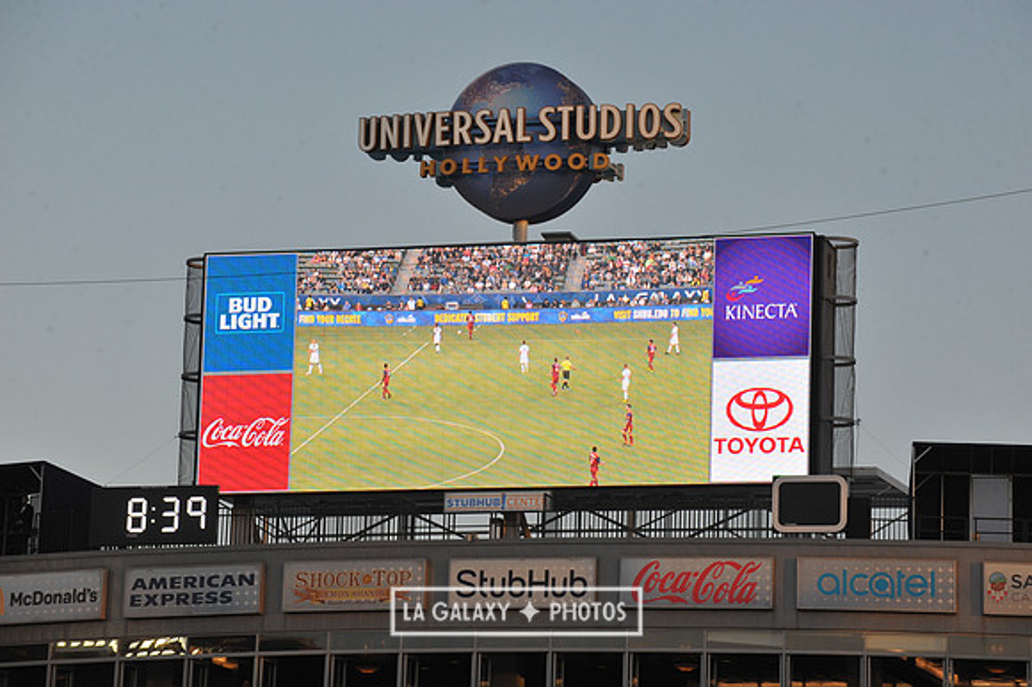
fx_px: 5014
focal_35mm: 175
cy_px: 344
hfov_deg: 11.8
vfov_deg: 7.8
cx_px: 516
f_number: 10
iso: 800
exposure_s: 1/400
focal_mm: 175
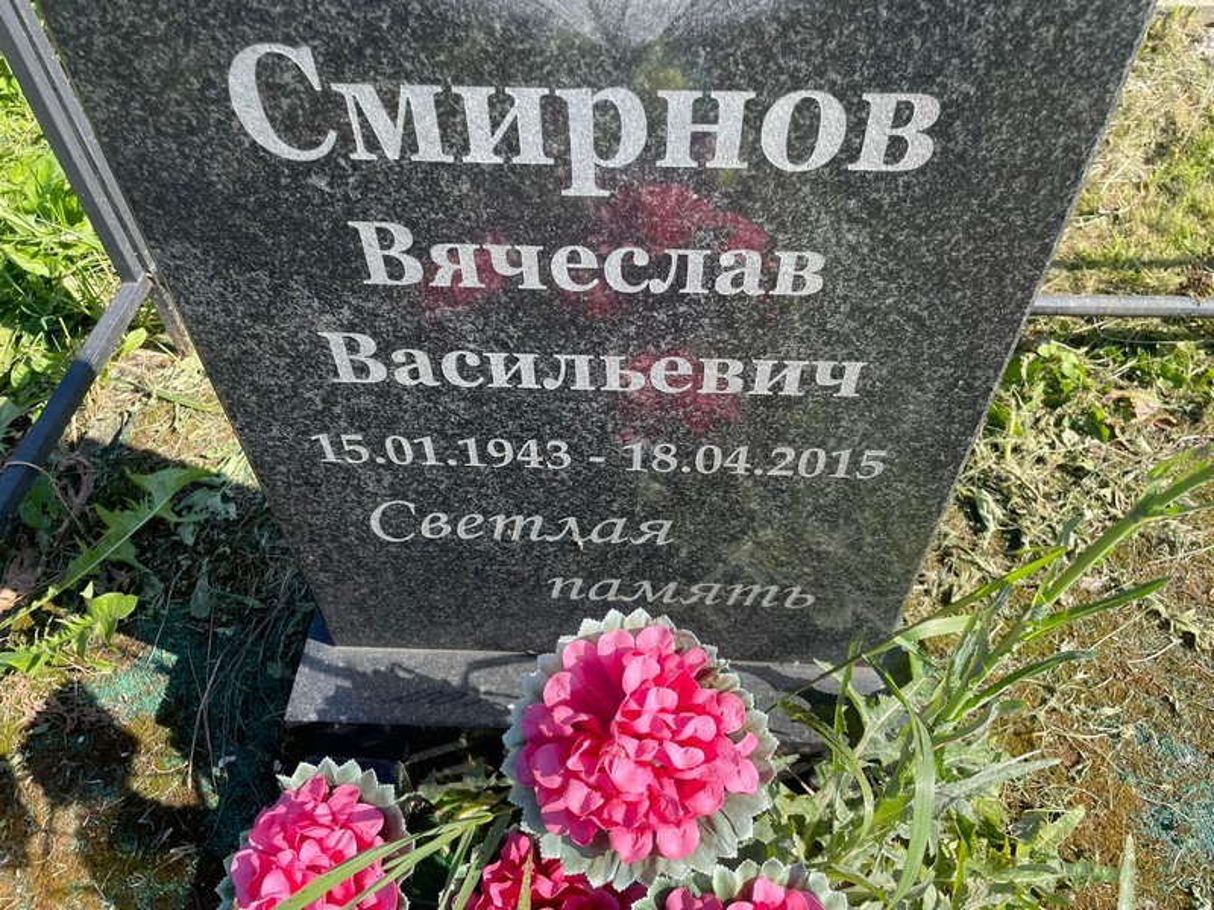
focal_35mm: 26
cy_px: 455
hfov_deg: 67.3
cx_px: 607
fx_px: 912
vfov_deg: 53.1
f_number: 1.6
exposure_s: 1/1052
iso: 32
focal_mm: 4.2
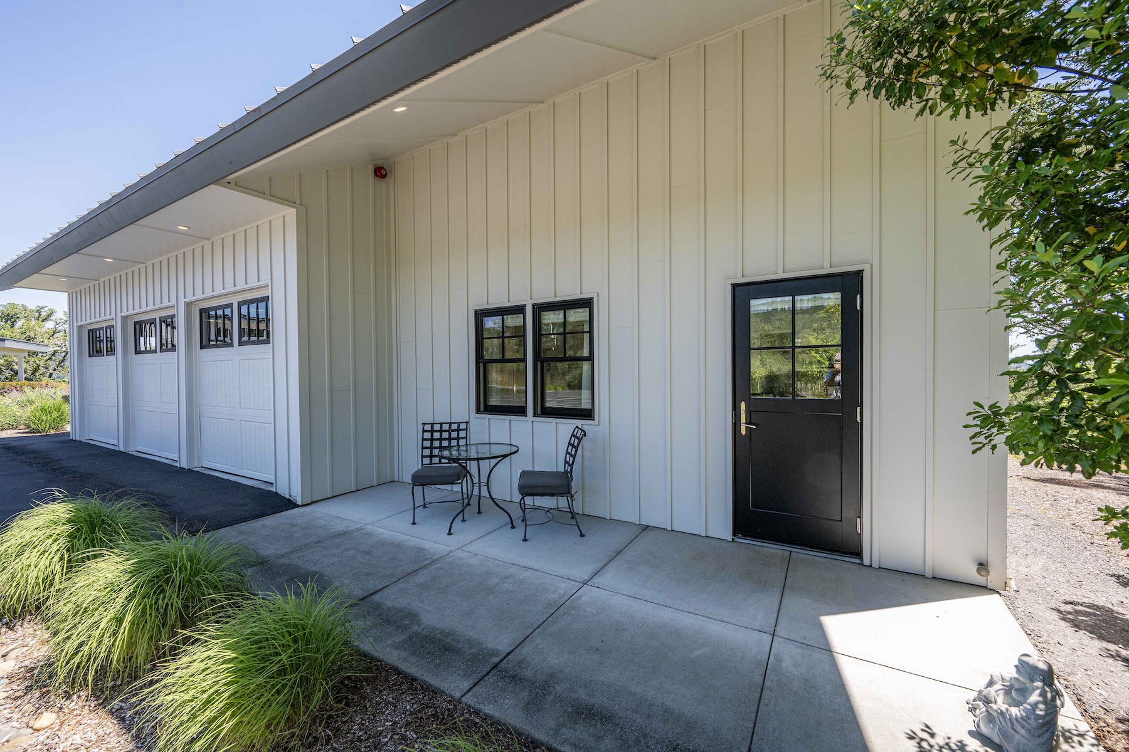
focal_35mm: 14
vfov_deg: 81.2
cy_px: 376
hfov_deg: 104.3
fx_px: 439
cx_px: 564
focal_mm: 14
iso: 250
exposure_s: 1/200
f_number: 9
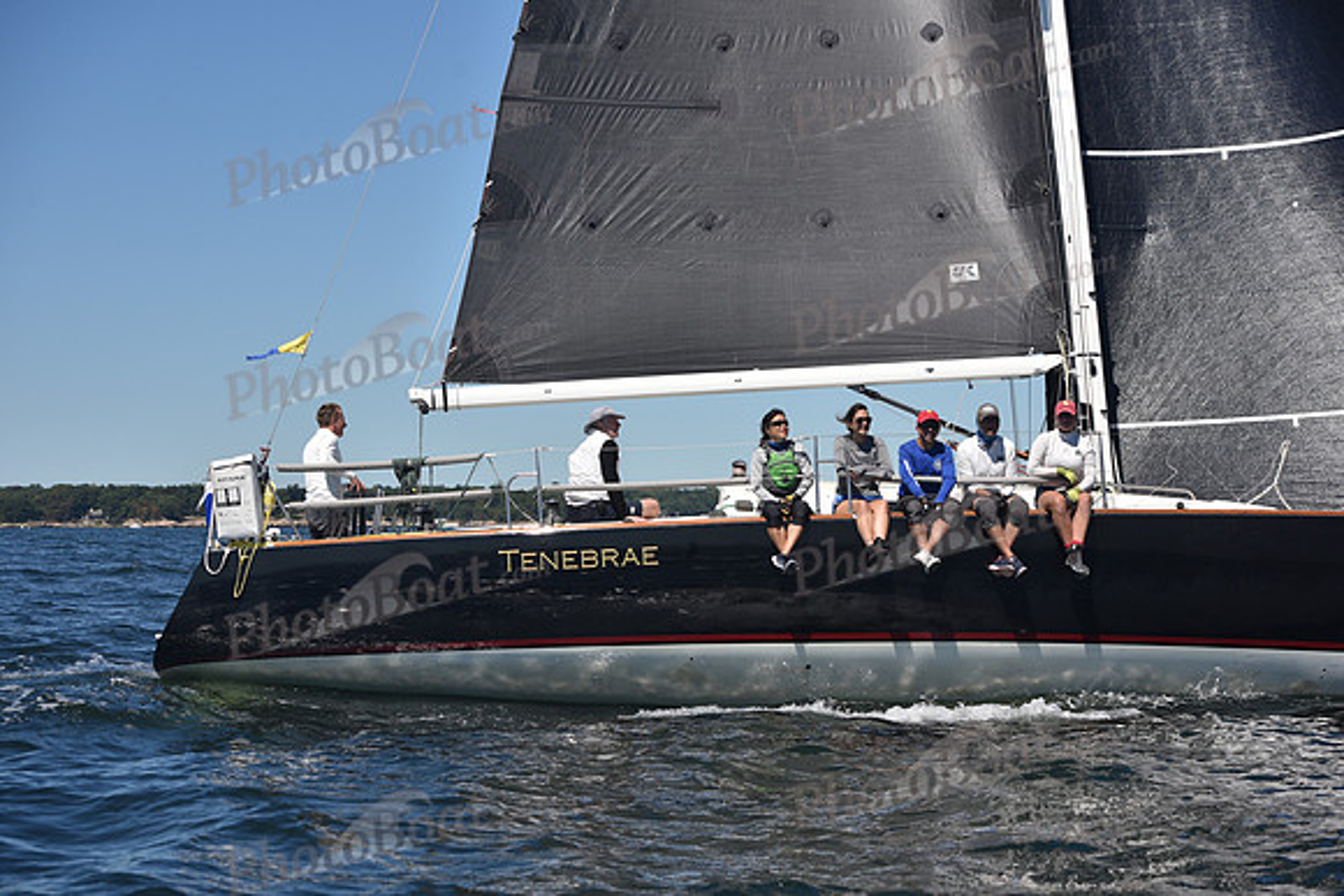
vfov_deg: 19.5
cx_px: 672
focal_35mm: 70
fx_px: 2614
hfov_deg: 28.8
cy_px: 448
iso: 200
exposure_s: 1/800
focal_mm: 70
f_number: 5.6
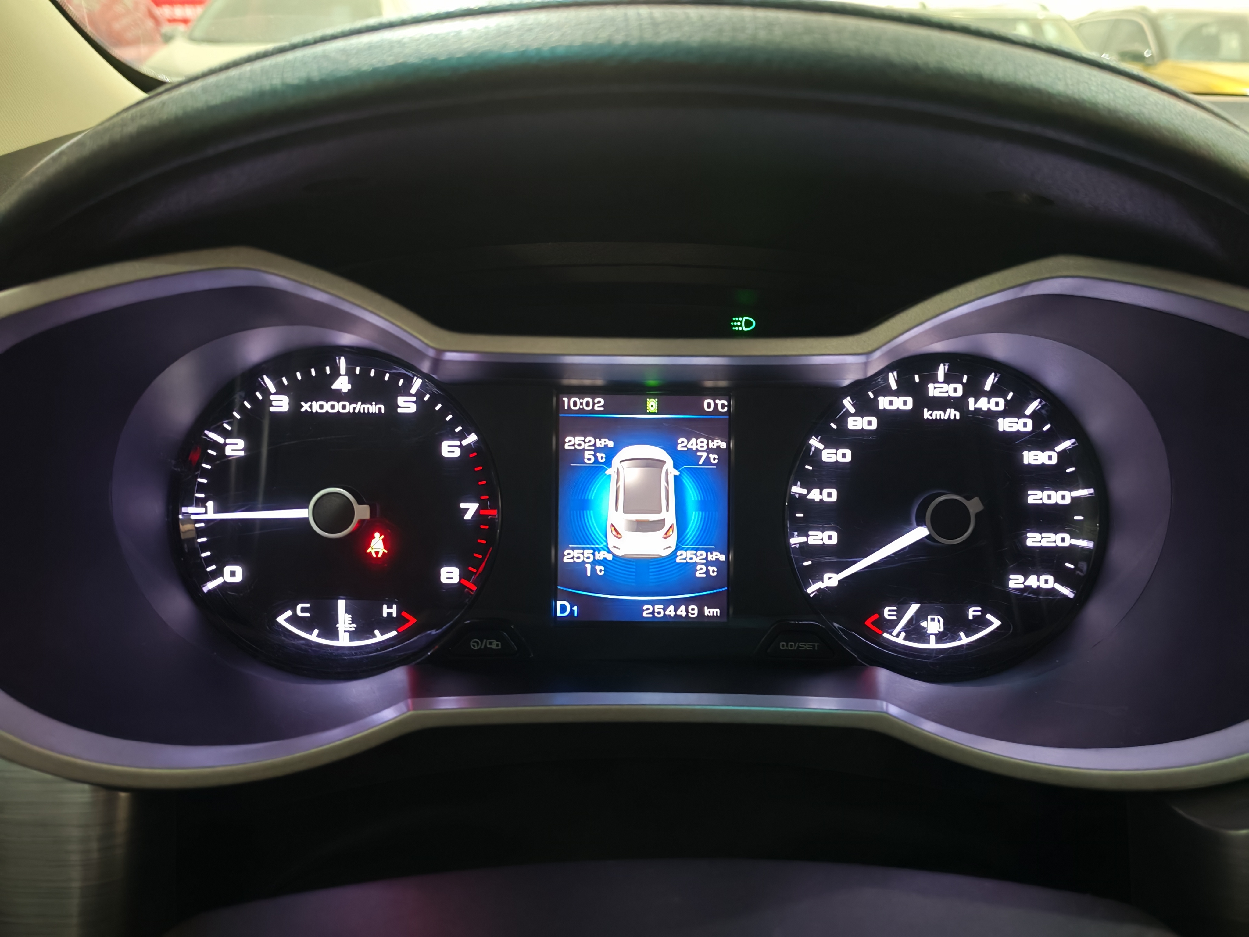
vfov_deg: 51.4
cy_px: 468
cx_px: 624
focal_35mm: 27
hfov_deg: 65.3
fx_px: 974
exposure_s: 1/25
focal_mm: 5.52
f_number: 1.95
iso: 640
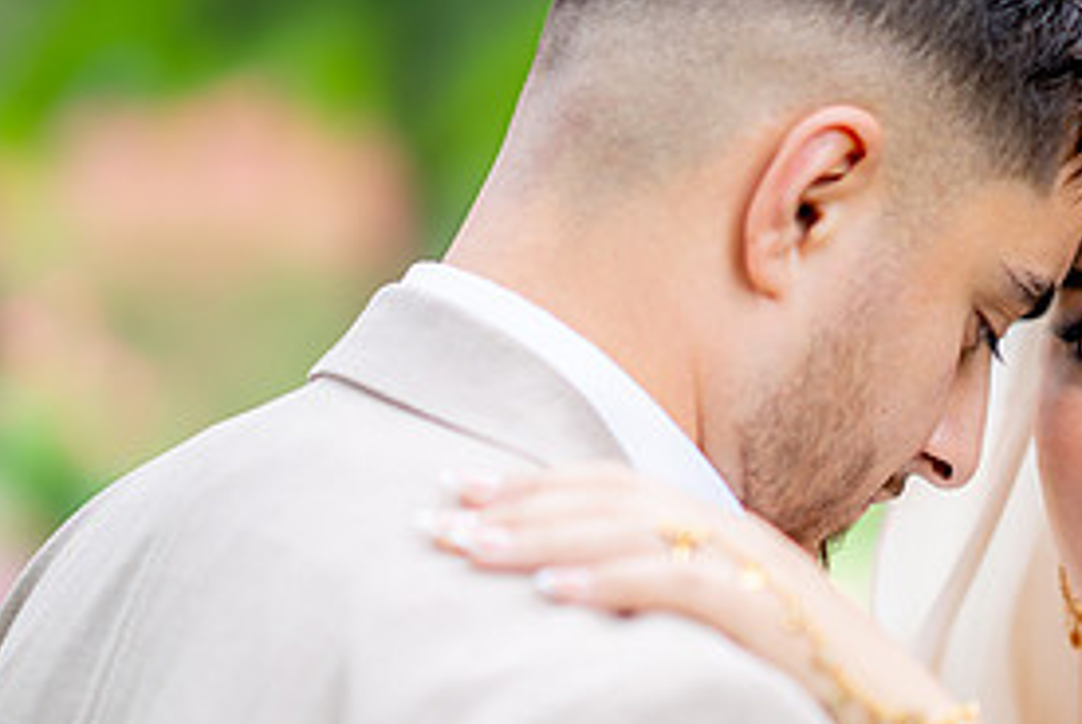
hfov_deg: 11.4
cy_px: 569
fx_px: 5386
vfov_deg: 7.7
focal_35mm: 179
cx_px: 1066
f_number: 1.4
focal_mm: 85
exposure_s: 1/1000
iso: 100
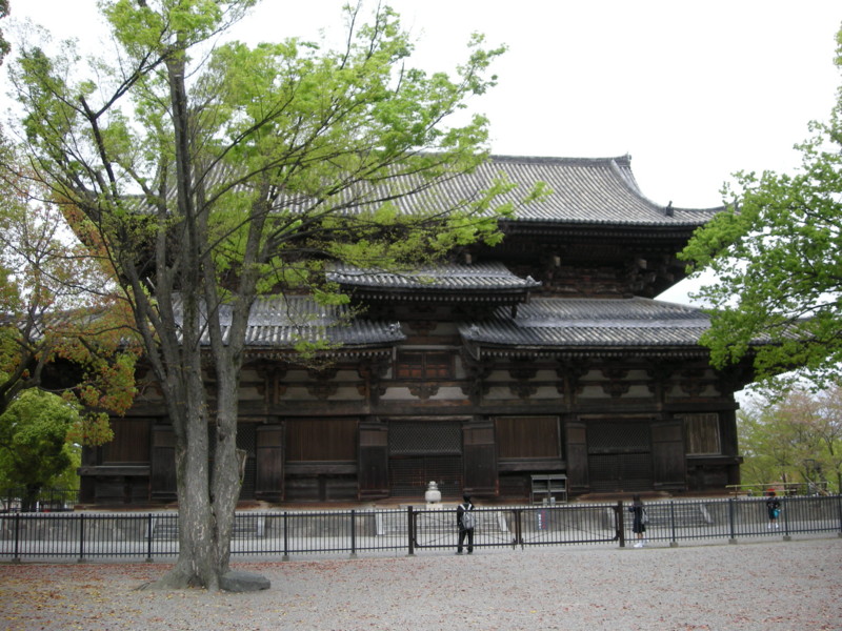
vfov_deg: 40.7
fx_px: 851
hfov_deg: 52.6
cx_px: 421
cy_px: 316
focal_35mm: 35
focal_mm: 5.7
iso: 50
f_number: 2.8
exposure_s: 1/437
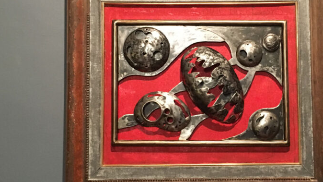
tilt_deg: +4.3
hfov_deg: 42.5
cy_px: 80
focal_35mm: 48
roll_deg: -0.4
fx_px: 411
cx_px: 206
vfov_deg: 24.9
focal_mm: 4.15
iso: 250
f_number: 2.2
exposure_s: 1/17
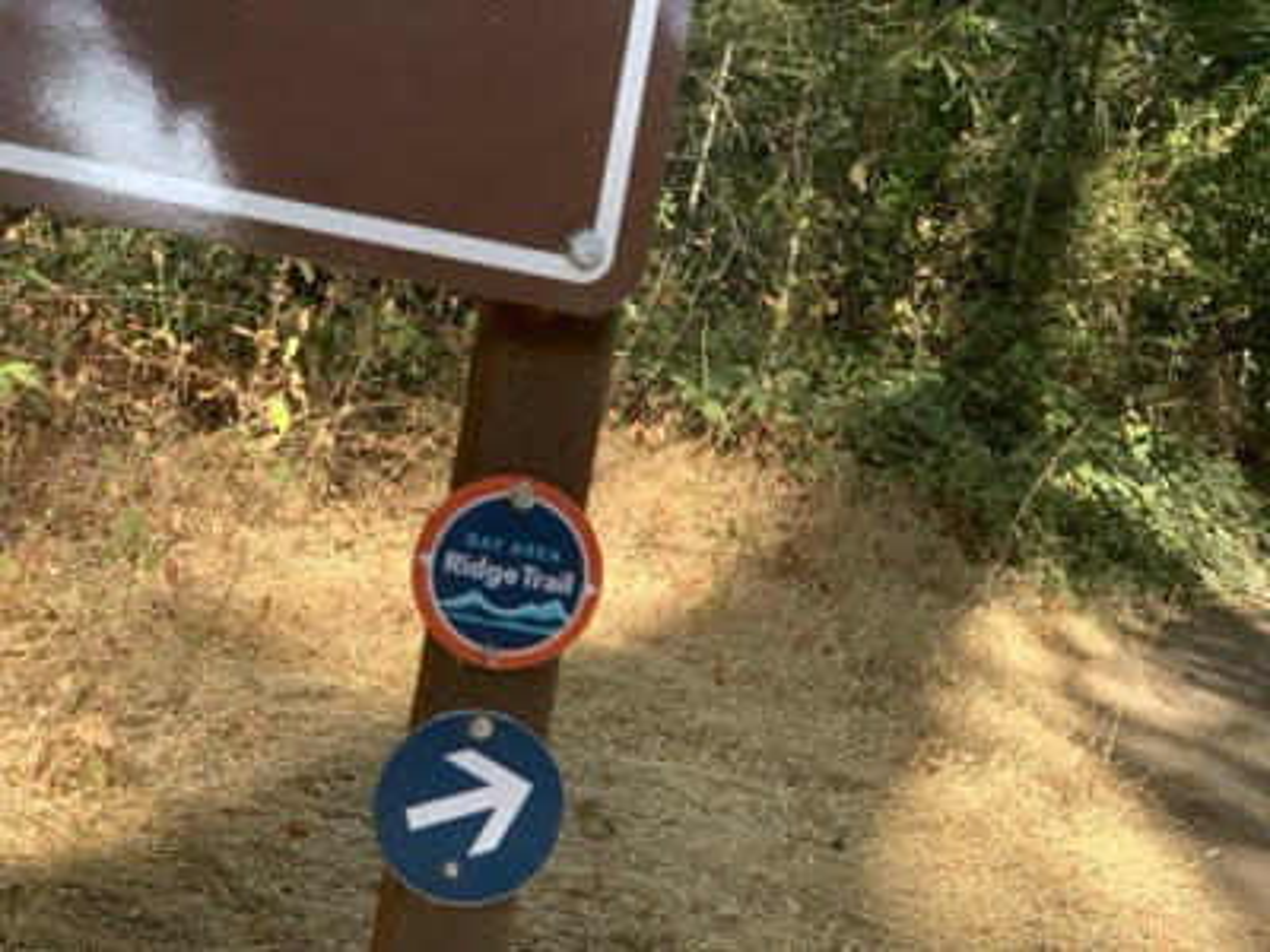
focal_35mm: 52
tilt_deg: +0.1
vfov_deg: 28.0
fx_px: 1908
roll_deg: -9.7
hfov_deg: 36.8
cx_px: 635
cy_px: 476
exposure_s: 1/90
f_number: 2.4
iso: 16
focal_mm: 6
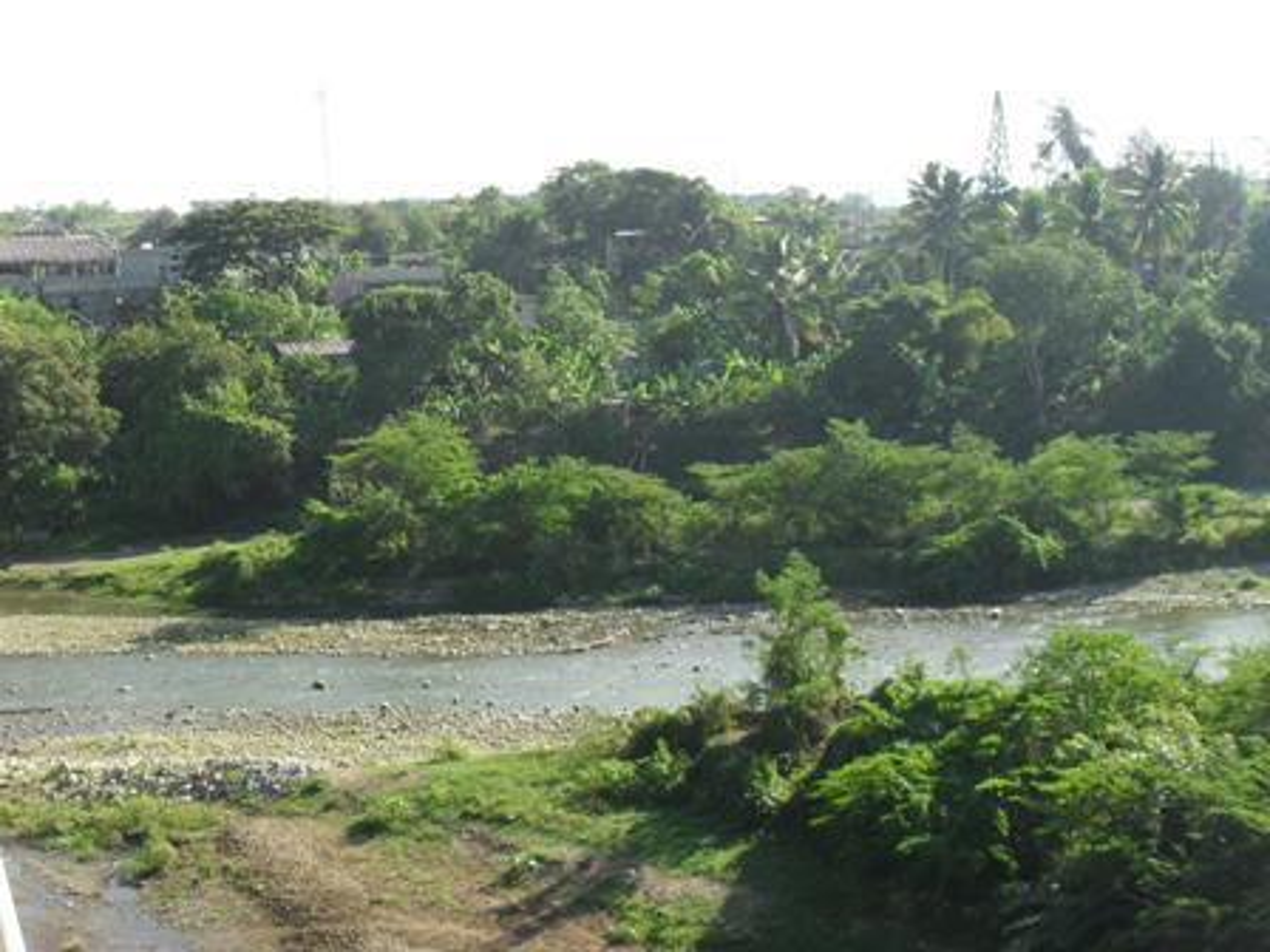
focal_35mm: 50
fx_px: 1834
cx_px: 635
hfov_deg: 38.2
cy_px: 476
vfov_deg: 29.1
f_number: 3.3
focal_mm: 8.8
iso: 100
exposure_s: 1/500
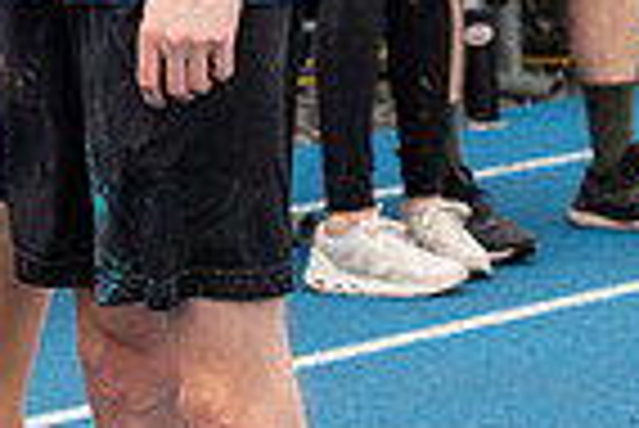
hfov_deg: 7.2
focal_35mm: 286
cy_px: -300
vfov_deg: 4.8
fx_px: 5082
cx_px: -14
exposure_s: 1/500
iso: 125
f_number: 4
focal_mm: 70
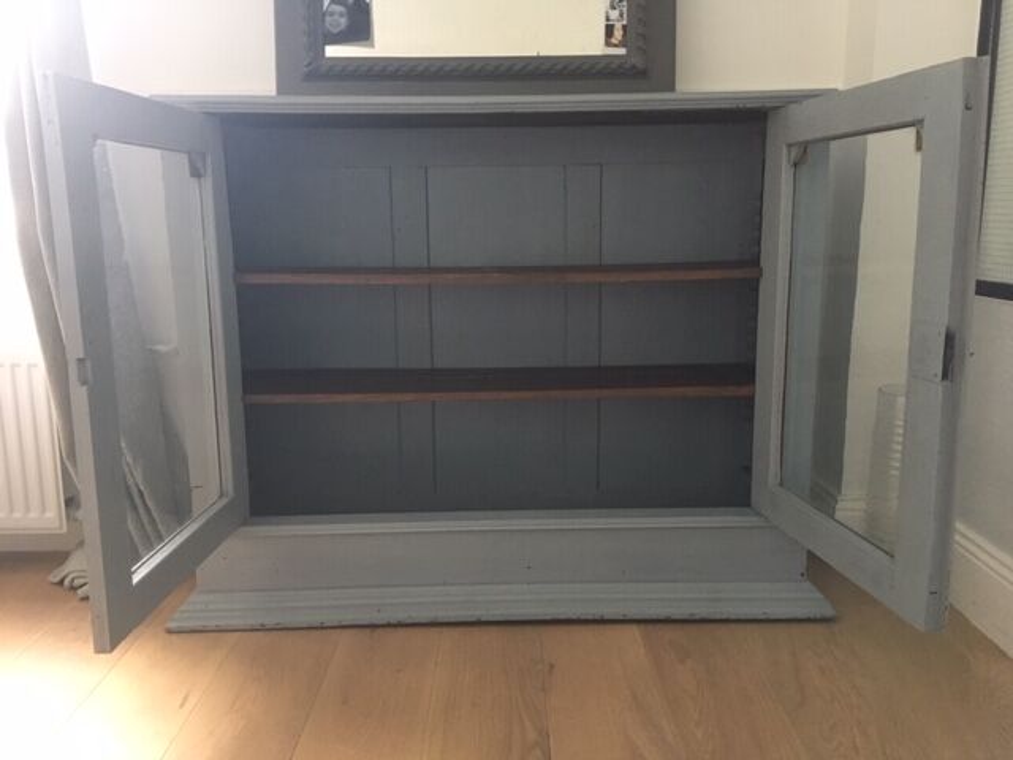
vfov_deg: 48.2
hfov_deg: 61.7
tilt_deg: -10.7
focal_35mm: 29
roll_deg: +0.9
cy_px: 380
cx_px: 506
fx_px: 849
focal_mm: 4.15
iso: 200
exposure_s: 1/17
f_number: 2.2
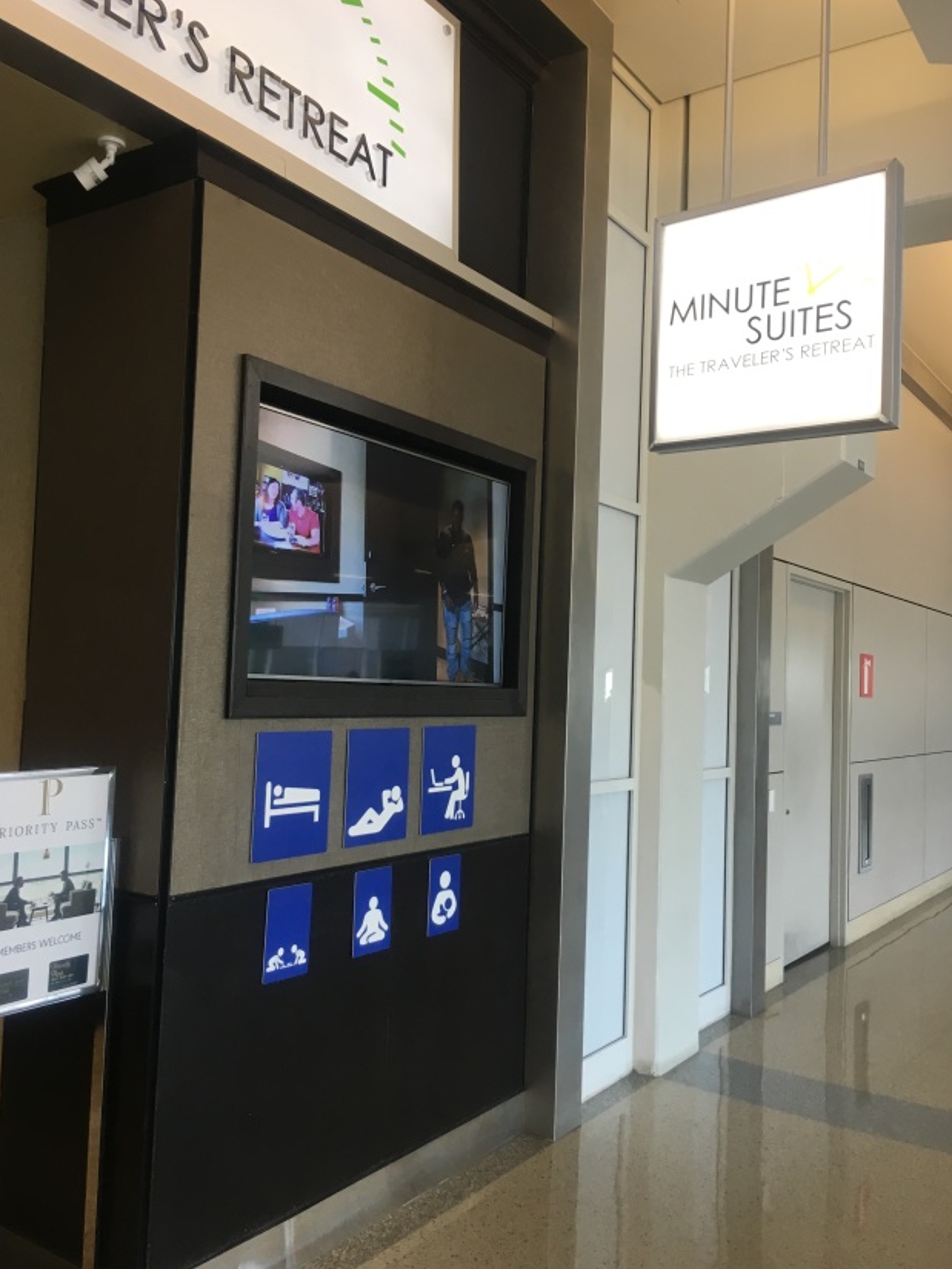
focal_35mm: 30
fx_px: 1100
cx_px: 471
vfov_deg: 60.0
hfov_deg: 46.8
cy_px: 625
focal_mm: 4.15
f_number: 2.2
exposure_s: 1/30
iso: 32
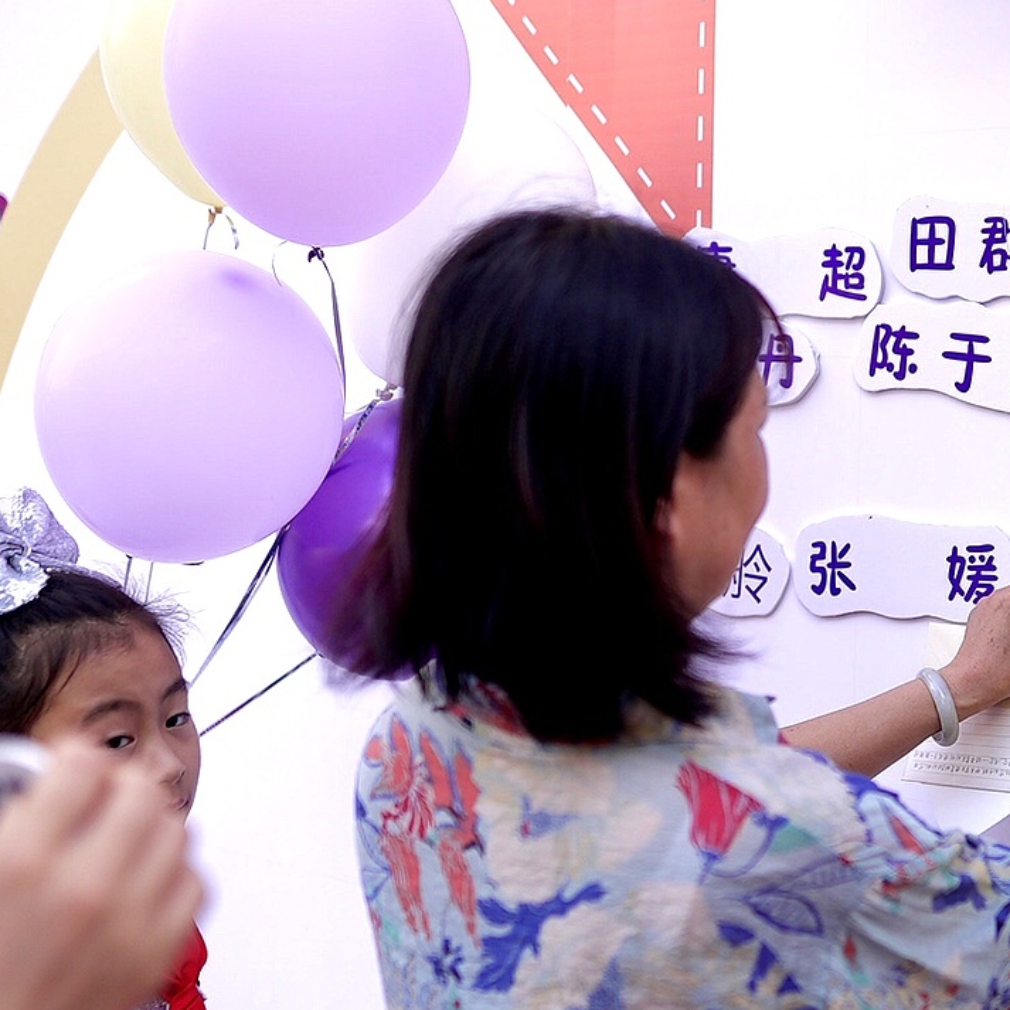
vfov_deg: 31.1
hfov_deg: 30.2
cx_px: 839
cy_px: 554
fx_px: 1816
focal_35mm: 55
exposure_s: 1/1000
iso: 100
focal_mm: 24
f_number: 1.4
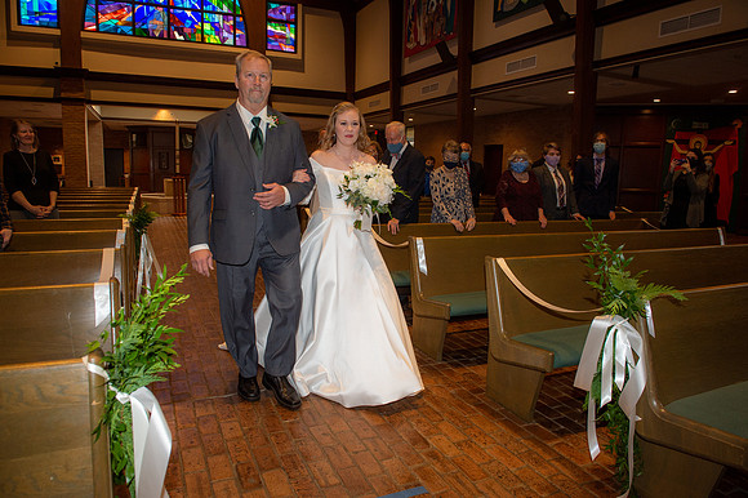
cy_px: 249
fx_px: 498
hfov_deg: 73.8
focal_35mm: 24
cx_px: 374
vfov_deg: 53.1
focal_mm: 24
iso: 1250
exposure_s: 1/160
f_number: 5.6
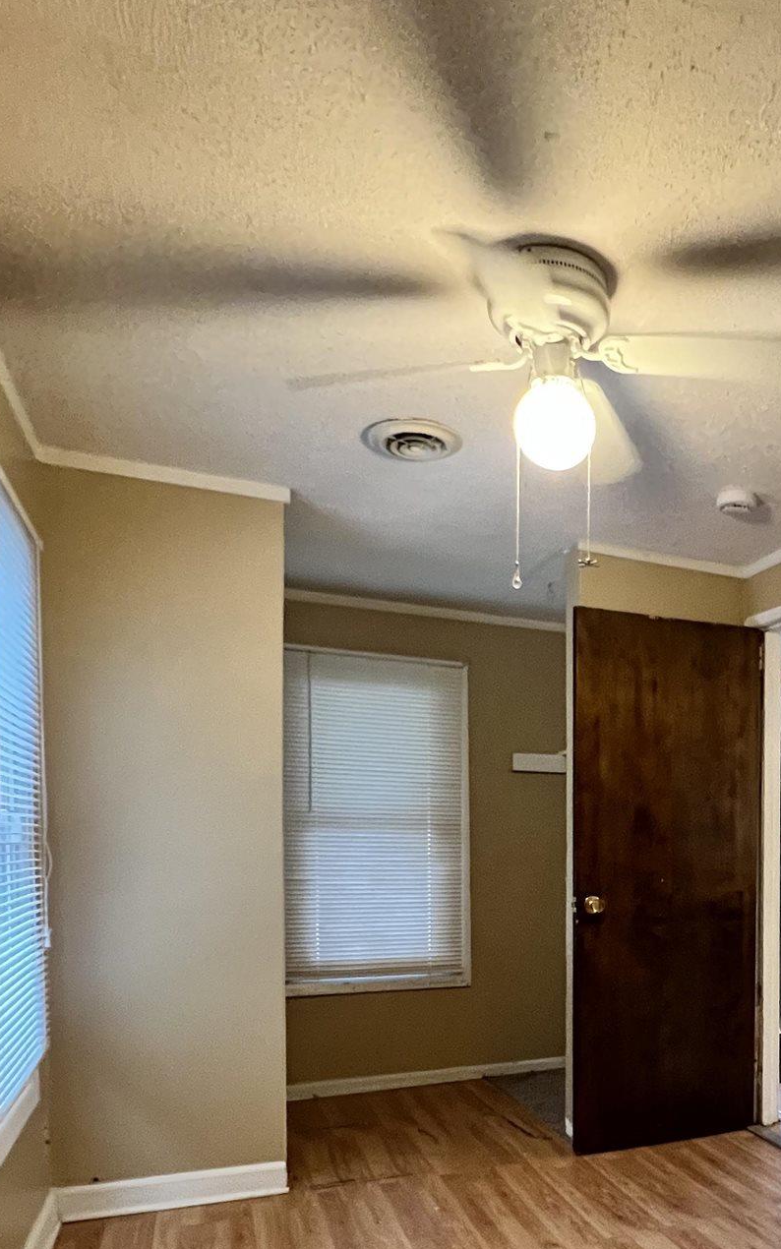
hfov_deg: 46.1
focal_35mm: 25
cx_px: 650
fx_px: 851
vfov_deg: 69.1
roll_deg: -0.4
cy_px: 892
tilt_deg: -4.0
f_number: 1.8
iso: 640
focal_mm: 1.57
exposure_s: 1/60
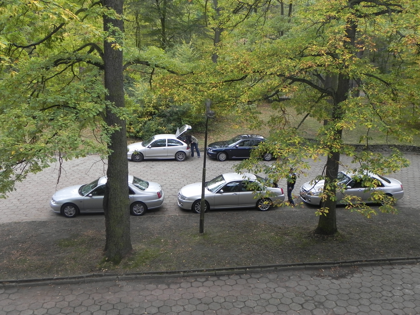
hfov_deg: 50.1
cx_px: 210
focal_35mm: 37
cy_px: 158
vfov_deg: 38.7
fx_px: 449
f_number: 3.2
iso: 160
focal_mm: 6.6
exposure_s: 1/65.3
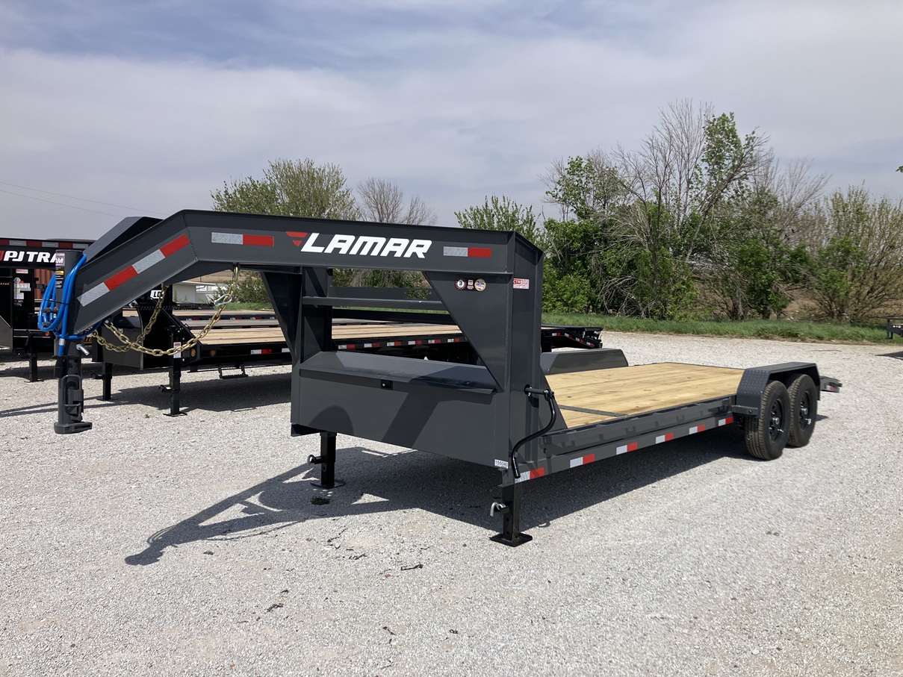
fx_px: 730
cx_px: 452
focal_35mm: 28
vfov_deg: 49.8
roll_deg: -0.9
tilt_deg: -3.5
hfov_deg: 63.4
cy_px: 338
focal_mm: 3.99
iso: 32
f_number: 1.8
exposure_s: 1/4049
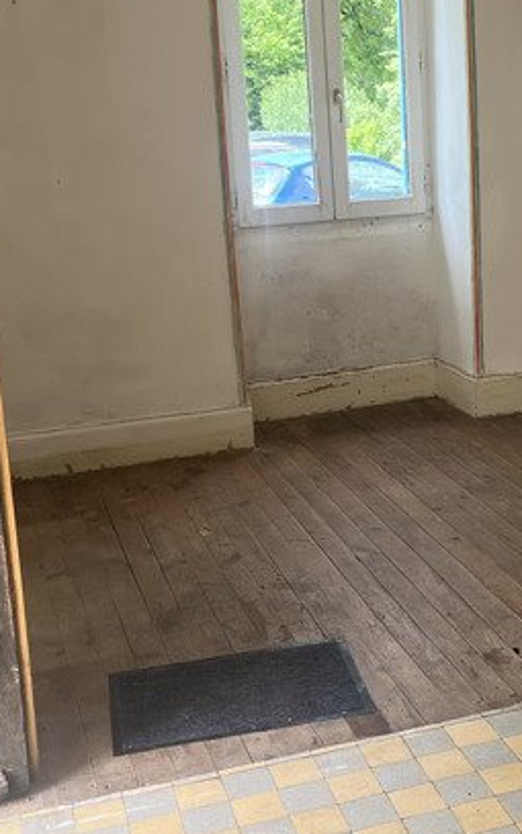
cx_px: 430
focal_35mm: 54
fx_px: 1229
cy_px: 296
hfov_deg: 23.6
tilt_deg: -9.1
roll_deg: +1.7
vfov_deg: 37.2
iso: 40
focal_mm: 5.1
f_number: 1.6
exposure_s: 1/122
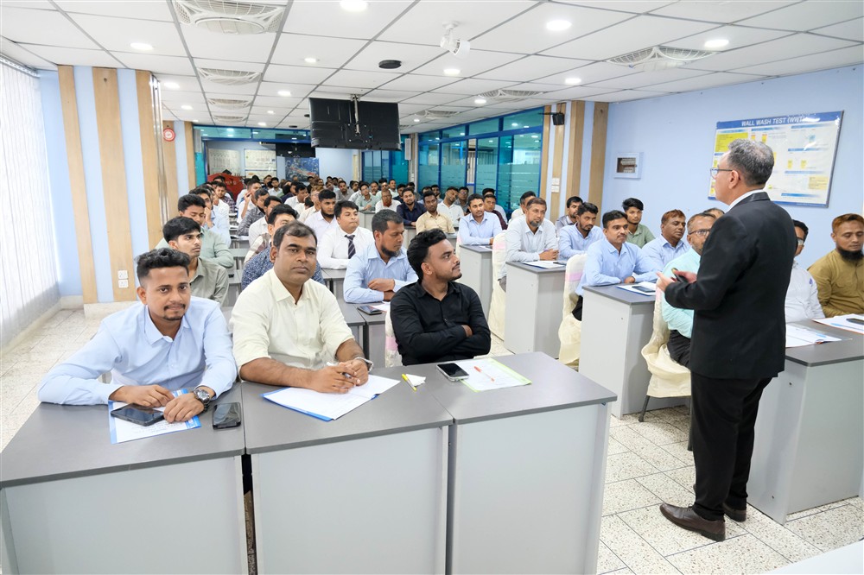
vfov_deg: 55.1
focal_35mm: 23
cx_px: 432
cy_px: 288
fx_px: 552
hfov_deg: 76.1
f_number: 3.5
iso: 3200
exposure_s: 1/60
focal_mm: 15.6
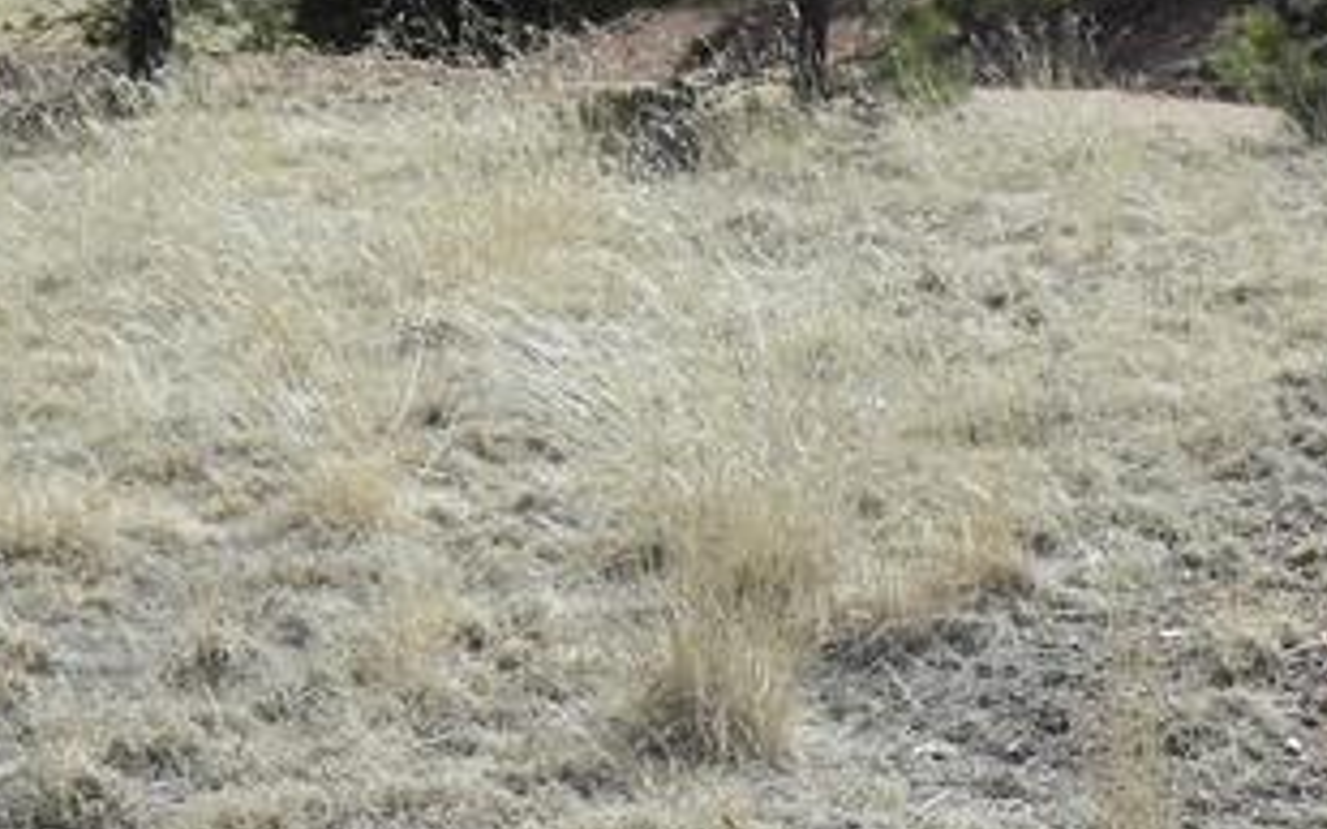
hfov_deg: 20.6
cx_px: 769
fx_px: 3652
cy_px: -37
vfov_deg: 12.8
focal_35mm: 101
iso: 160
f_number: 7.1
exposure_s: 1/384
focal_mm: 8.2
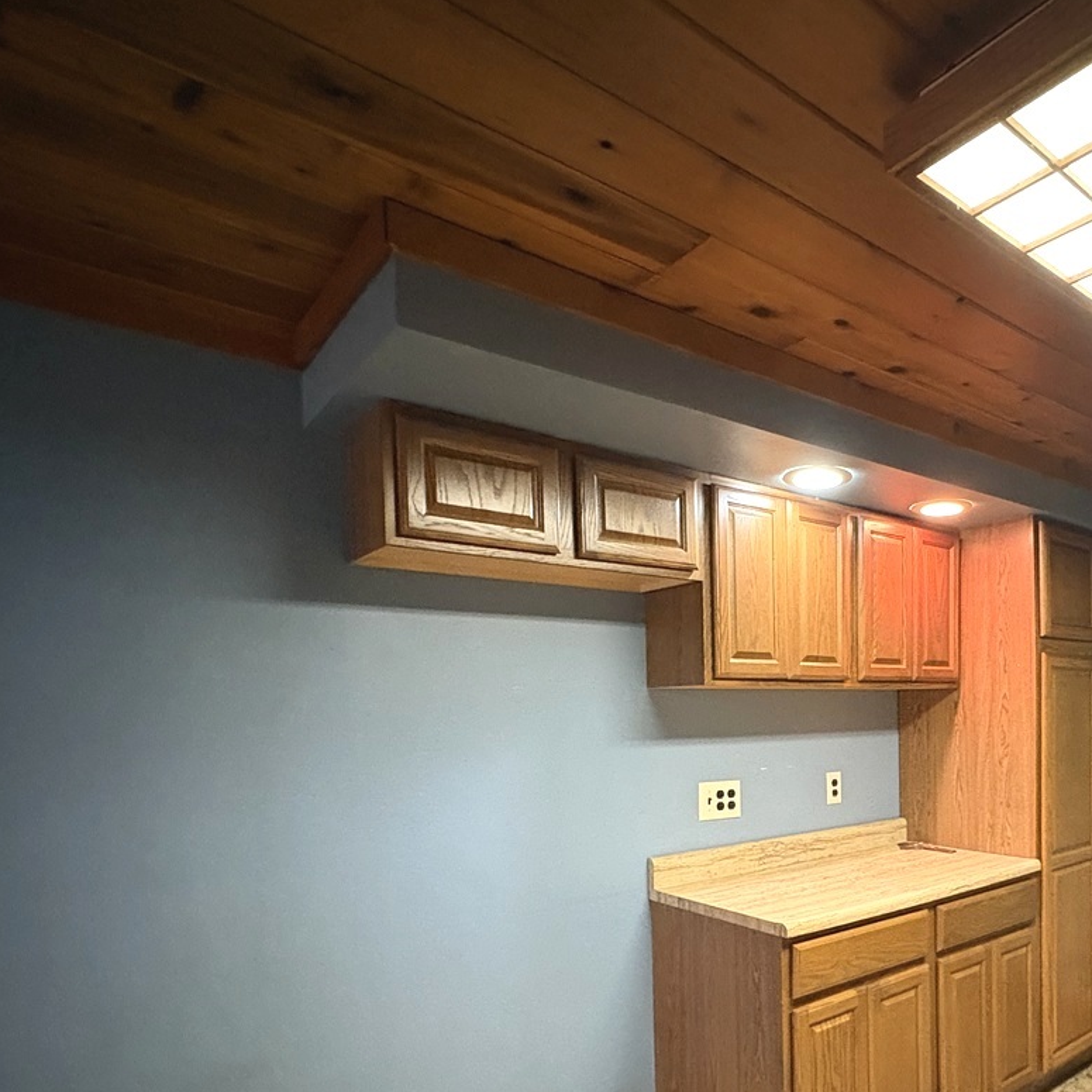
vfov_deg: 65.4
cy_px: 730
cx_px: 776
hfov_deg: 64.4
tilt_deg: -1.1
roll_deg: +1.0
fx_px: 821
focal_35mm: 23
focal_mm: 2.22
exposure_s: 1/40
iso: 800
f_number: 2.2
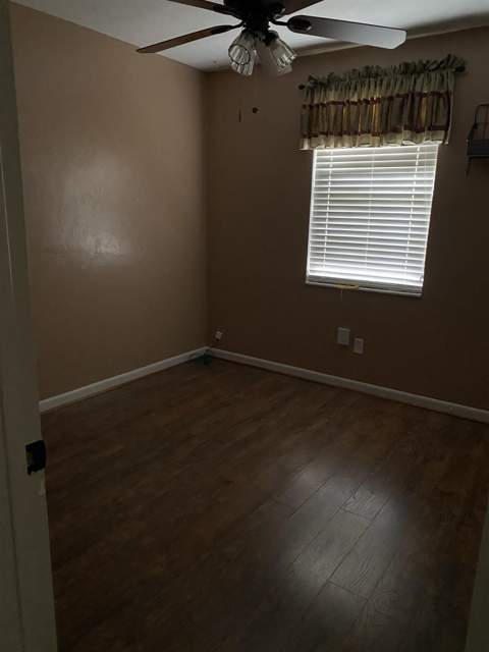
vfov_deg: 67.3
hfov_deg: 53.1
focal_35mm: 26
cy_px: 326
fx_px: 490
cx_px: 244
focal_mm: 4.25
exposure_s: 1/30
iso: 800
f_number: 1.8
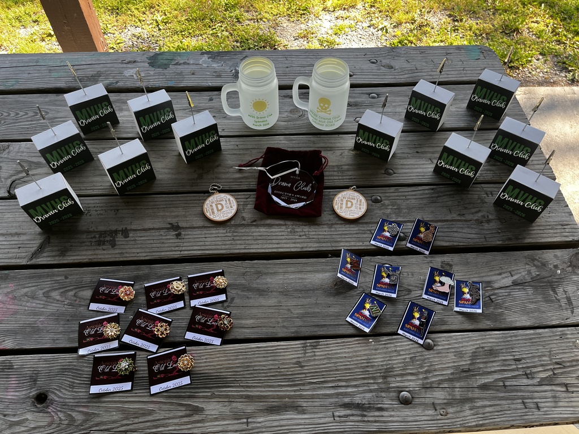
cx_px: 290
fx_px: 435
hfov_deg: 67.3
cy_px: 217
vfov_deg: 53.1
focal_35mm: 26
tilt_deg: -57.6
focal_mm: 5.1
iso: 40
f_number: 1.6
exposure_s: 1/122
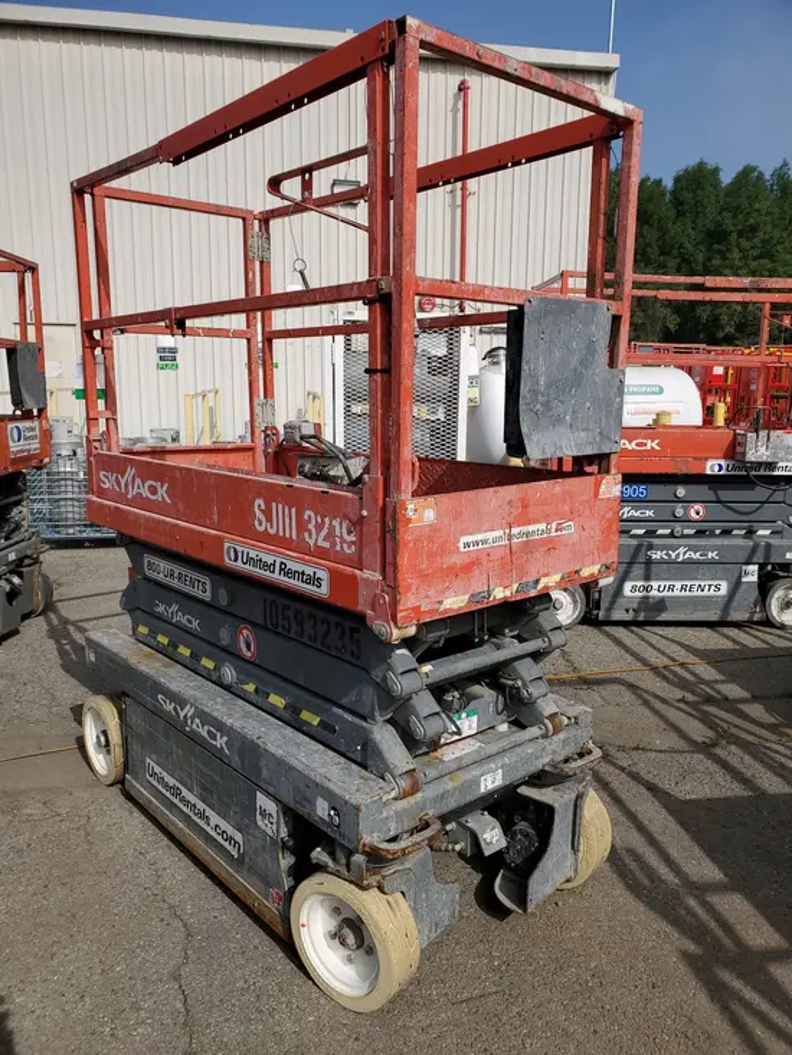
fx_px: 793
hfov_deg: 53.1
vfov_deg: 67.3
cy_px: 528
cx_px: 396
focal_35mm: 26
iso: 50
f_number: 2.4
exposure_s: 1/2463
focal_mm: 4.3
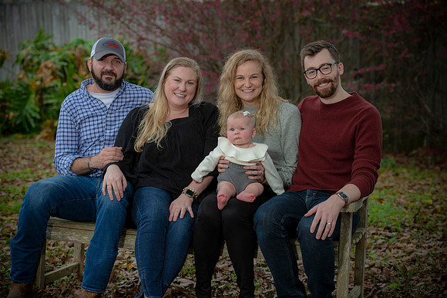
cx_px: 224
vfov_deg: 17.0
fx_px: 993
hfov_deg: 25.4
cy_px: 149
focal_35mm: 80
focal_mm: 80
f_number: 4
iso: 160
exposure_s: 1/200
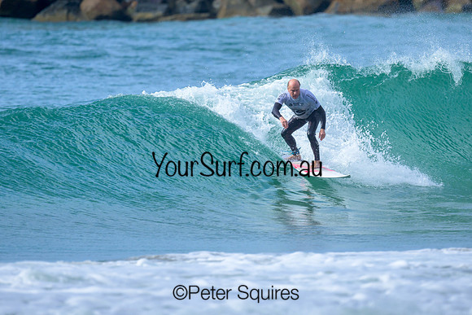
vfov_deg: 1.3
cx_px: 232
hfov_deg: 1.9
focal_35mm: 1100
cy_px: 118
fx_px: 14423
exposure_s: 1/2000
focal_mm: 800
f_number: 6.3
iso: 400
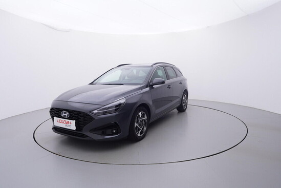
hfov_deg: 77.3
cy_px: 94
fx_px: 176
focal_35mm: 22
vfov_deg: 56.2
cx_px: 140
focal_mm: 15
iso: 200
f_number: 5
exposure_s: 1/80
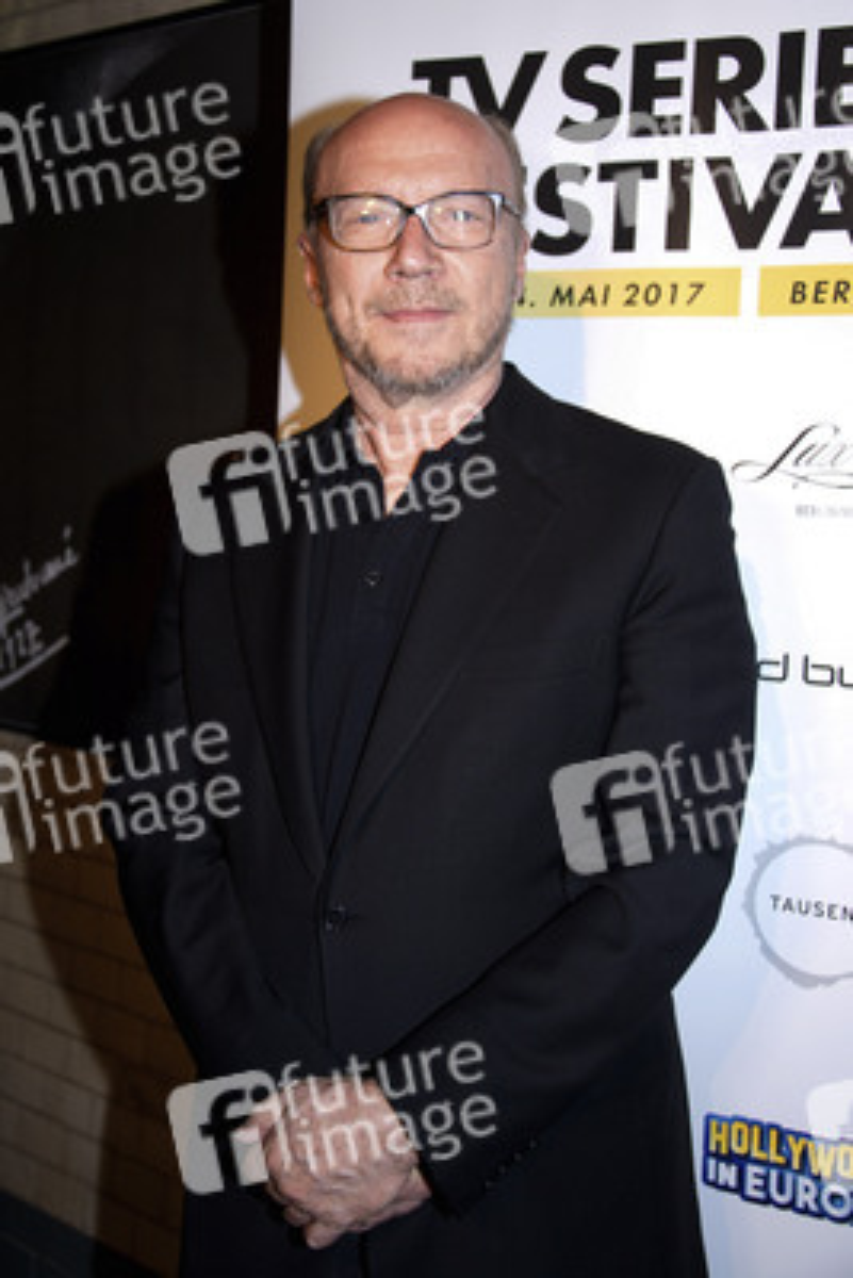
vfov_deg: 48.4
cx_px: 426
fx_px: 1420
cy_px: 639
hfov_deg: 33.4
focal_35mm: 40
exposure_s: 1/200
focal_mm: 40
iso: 1600
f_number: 4
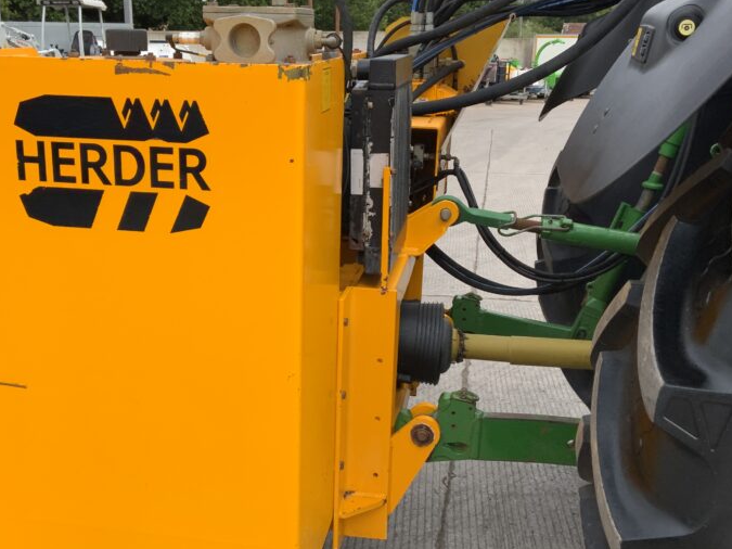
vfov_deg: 32.9
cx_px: 310
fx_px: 930
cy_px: 283
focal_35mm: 44
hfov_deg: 42.8
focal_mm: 3
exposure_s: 1/842
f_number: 1.8
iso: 16
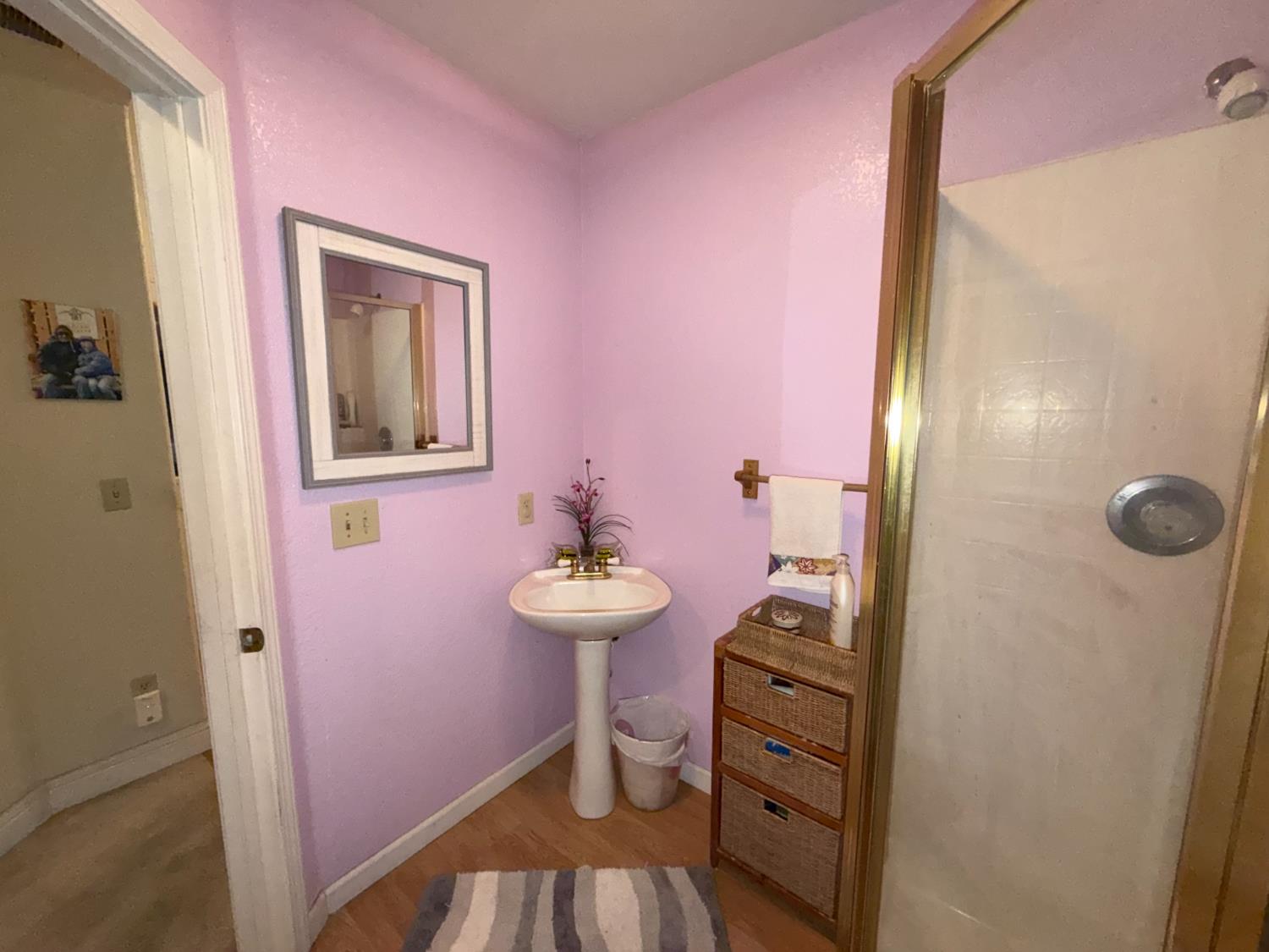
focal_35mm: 14
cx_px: 634
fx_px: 513
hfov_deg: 102.1
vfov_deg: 85.7
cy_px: 476
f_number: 2.2
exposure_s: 1/60
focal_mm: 2.22
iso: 640
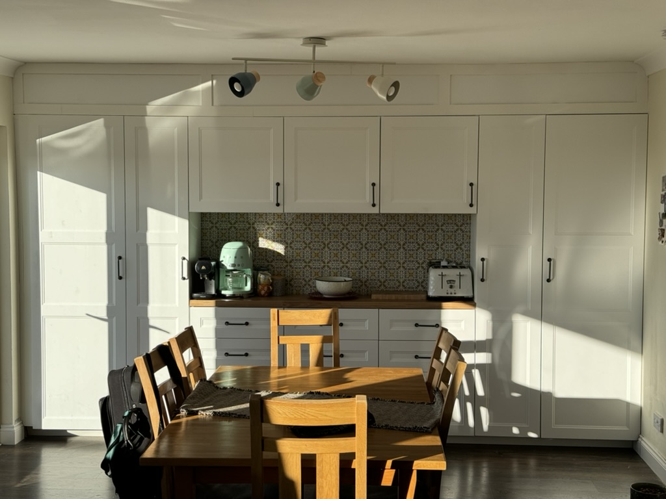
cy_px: 250
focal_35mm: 48
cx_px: 333
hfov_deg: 39.7
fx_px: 924
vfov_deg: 30.3
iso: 64
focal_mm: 6.86
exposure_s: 1/1312
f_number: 1.78
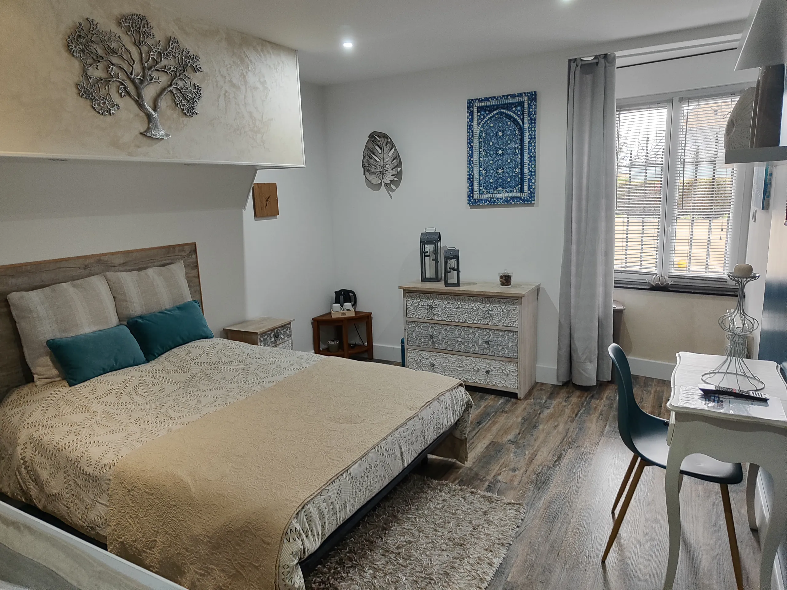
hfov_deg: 73.9
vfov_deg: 58.9
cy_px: 295
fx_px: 523
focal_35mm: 23
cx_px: 394
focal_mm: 5.59
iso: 228
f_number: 1.88
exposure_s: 1/60
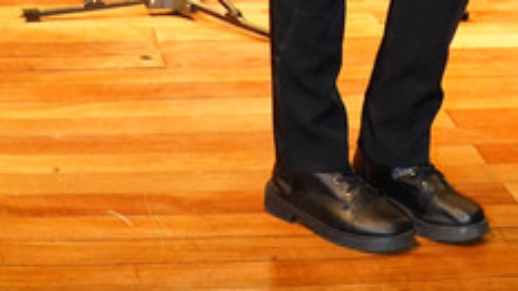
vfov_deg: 9.4
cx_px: 355
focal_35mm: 115
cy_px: -418
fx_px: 1579
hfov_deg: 18.6
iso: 4000
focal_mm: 27
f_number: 5.6
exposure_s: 1/125
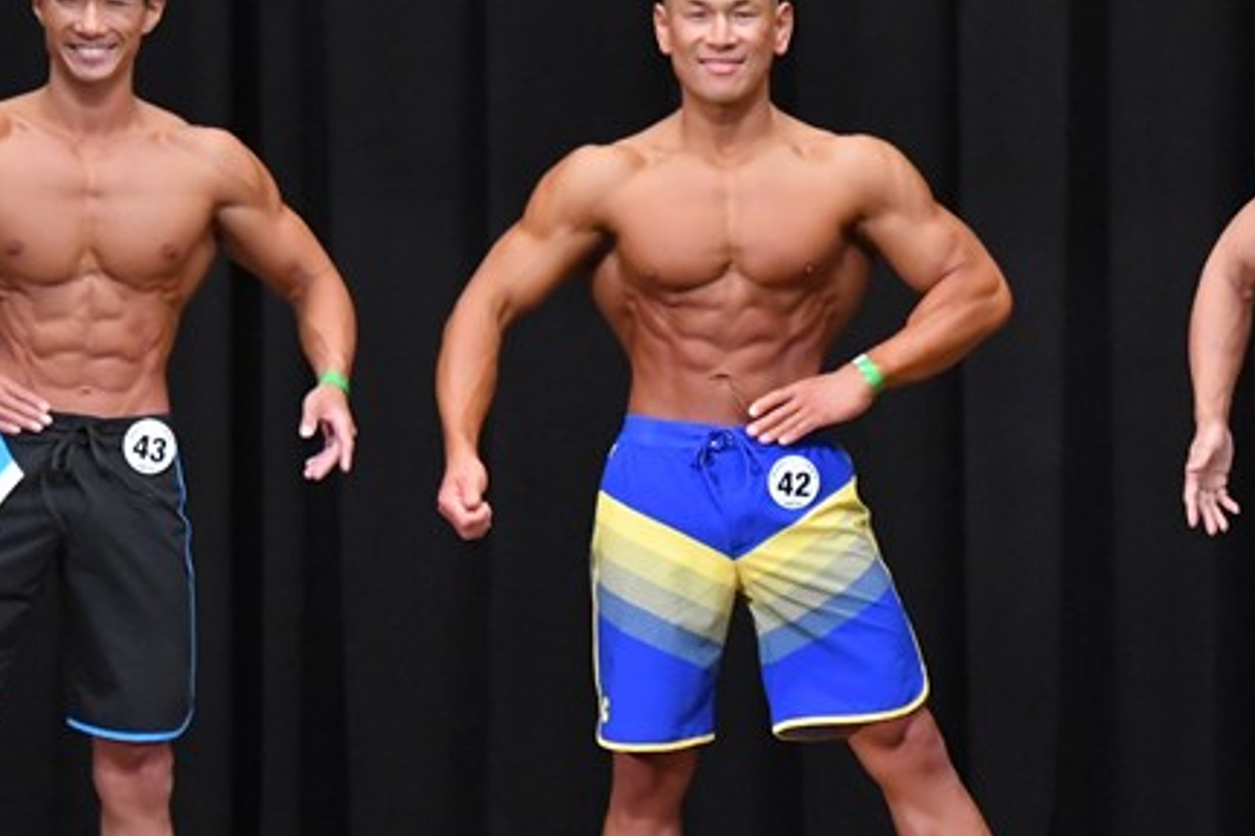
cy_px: 543
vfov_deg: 3.5
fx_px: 13560
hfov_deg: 5.3
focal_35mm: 389
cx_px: 1044
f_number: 5.6
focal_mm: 145
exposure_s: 1/400
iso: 8000
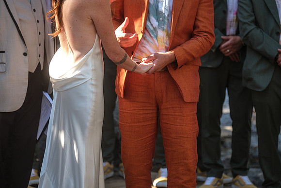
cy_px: 94
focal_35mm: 147
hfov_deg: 14.0
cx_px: 140
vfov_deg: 9.3
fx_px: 1148
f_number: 3.2
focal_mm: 98.2
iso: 400
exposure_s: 1/300
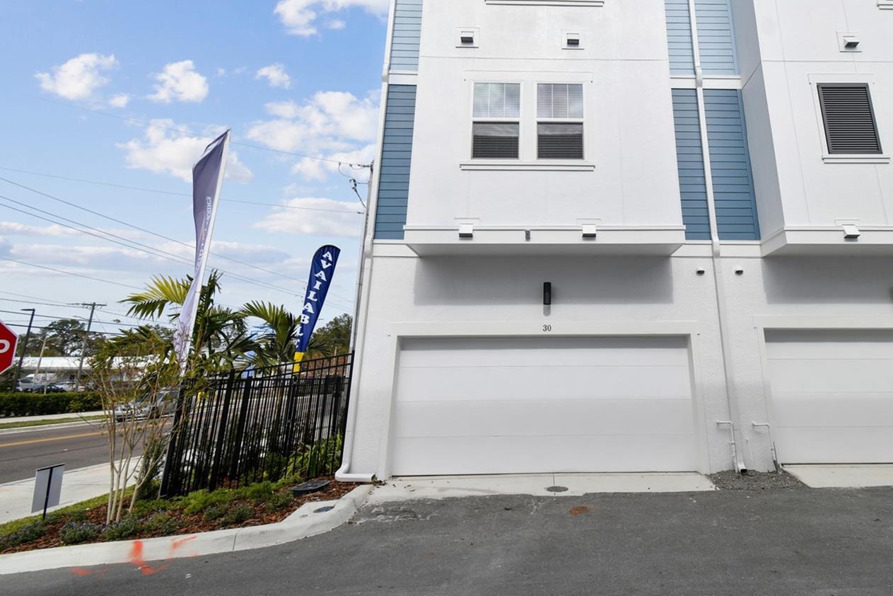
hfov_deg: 85.3
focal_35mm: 19
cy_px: 224
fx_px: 471
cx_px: 555
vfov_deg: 63.6
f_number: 7.1
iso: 100
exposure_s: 1/200
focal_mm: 10
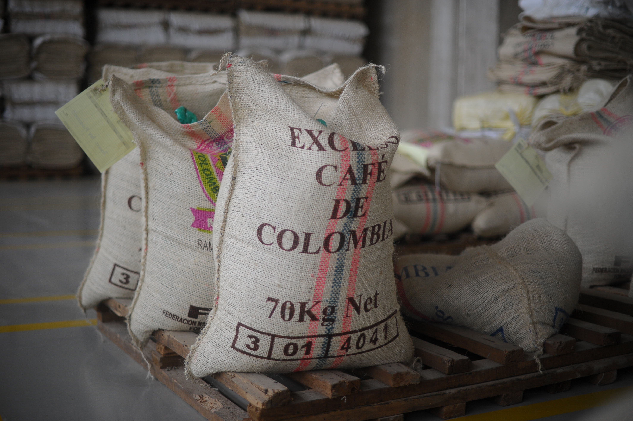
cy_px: 210
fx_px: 879
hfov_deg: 39.6
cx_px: 316
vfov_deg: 27.0
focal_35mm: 50
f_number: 1.4
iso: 640
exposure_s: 1/1250
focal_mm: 50
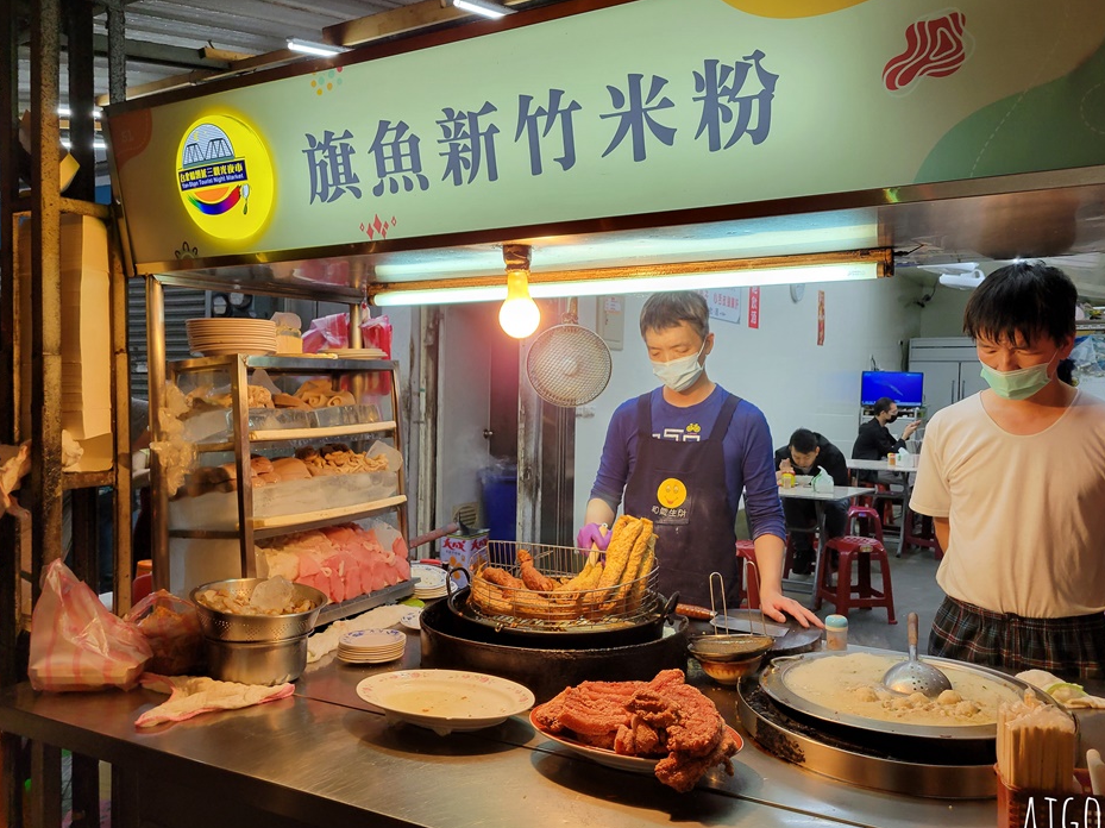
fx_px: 893
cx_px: 563
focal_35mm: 28
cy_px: 415
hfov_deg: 63.5
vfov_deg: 49.7
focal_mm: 5.4
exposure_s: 1/120
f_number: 1.8
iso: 125
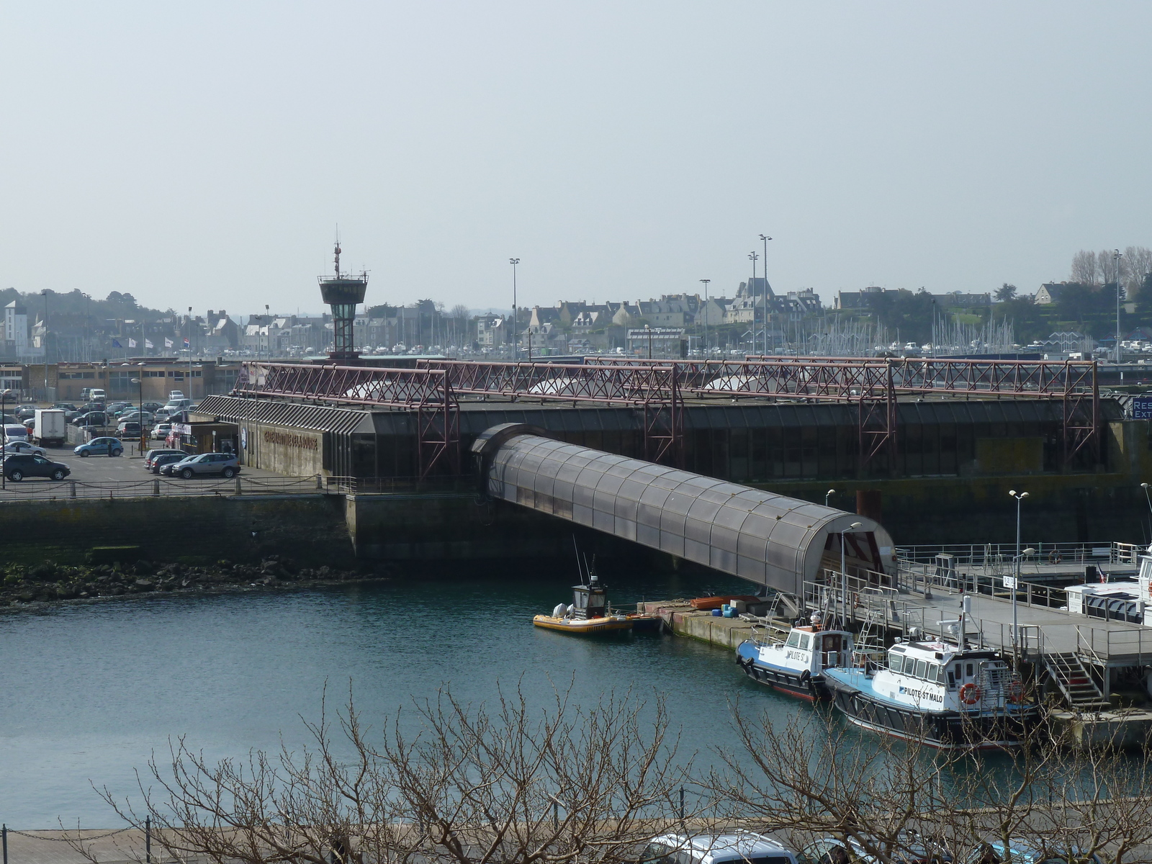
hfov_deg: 23.6
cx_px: 576
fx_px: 2762
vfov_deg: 17.8
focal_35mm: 83
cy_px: 432
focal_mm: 13.7
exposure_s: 1/400
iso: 80
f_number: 5.6
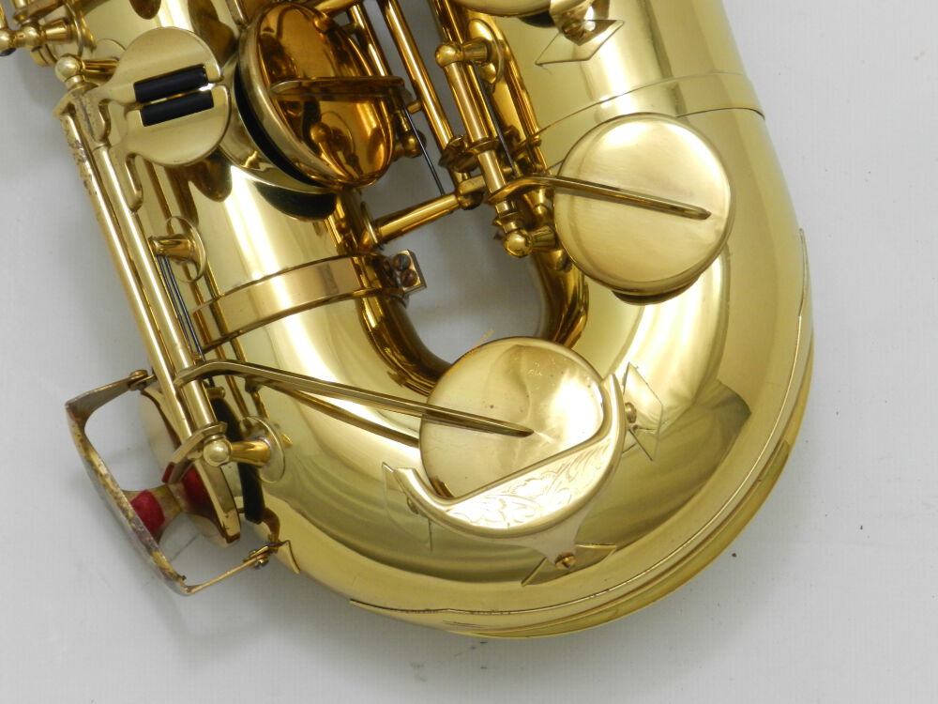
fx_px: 5176
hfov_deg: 10.4
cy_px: 352
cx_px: 469
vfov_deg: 7.8
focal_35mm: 191
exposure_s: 1/40
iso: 400
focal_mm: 34
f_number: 5.5
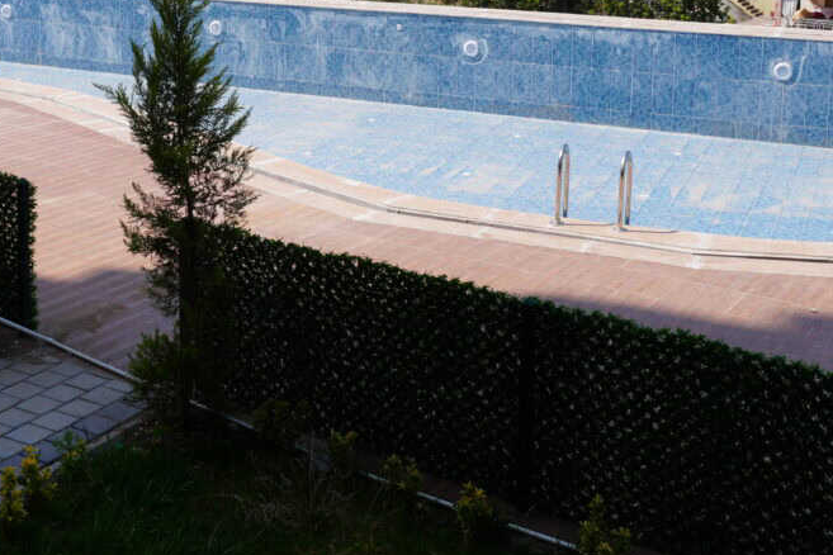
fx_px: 1226
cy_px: 7
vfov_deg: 24.4
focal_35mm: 53
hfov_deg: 36.8
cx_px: 235
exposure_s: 1/160
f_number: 10
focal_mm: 17
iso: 100
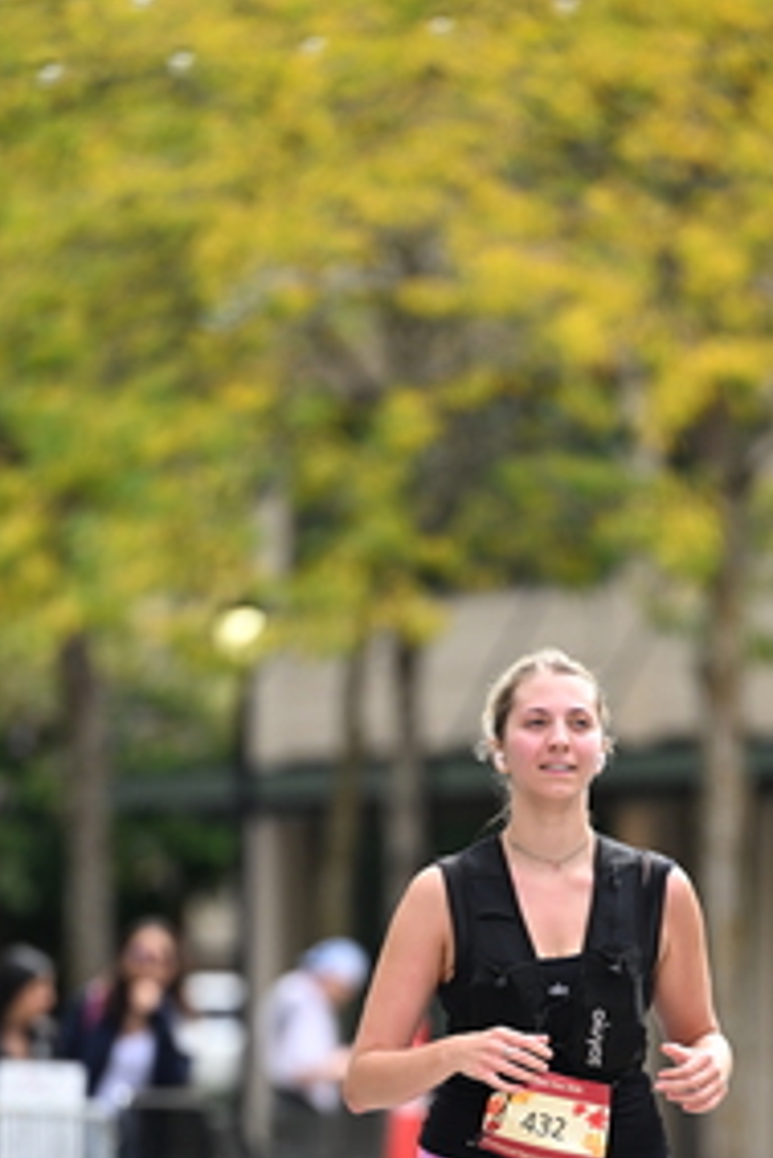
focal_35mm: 389
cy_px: 1072
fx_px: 12513
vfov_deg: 5.3
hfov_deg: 3.5
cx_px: 509
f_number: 2.8
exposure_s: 1/2500
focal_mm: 200
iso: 640
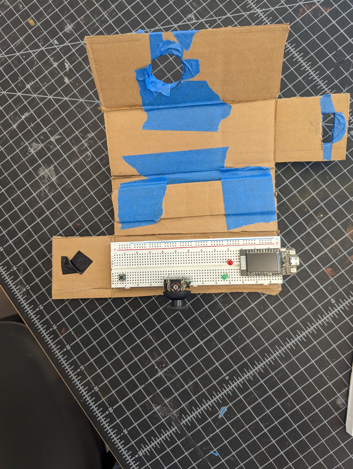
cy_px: 234
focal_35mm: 24
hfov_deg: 56.9
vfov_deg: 71.5
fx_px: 326
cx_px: 176
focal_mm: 6.81
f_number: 1.85
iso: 268
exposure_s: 1/120
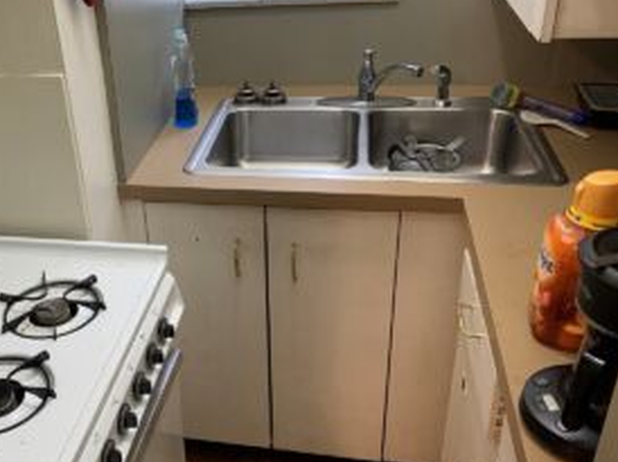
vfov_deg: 37.7
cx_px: 183
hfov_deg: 47.8
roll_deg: +4.4
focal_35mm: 38
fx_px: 678
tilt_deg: -29.5
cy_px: 219
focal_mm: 4.25
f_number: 1.8
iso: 320
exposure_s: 1/60
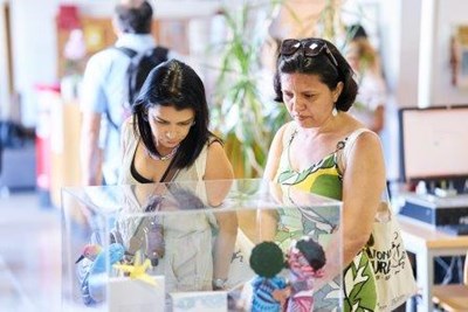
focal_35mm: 85
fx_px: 1105
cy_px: 156
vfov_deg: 16.1
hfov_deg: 23.9
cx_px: 234
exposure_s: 1/200
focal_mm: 85
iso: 400
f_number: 1.7
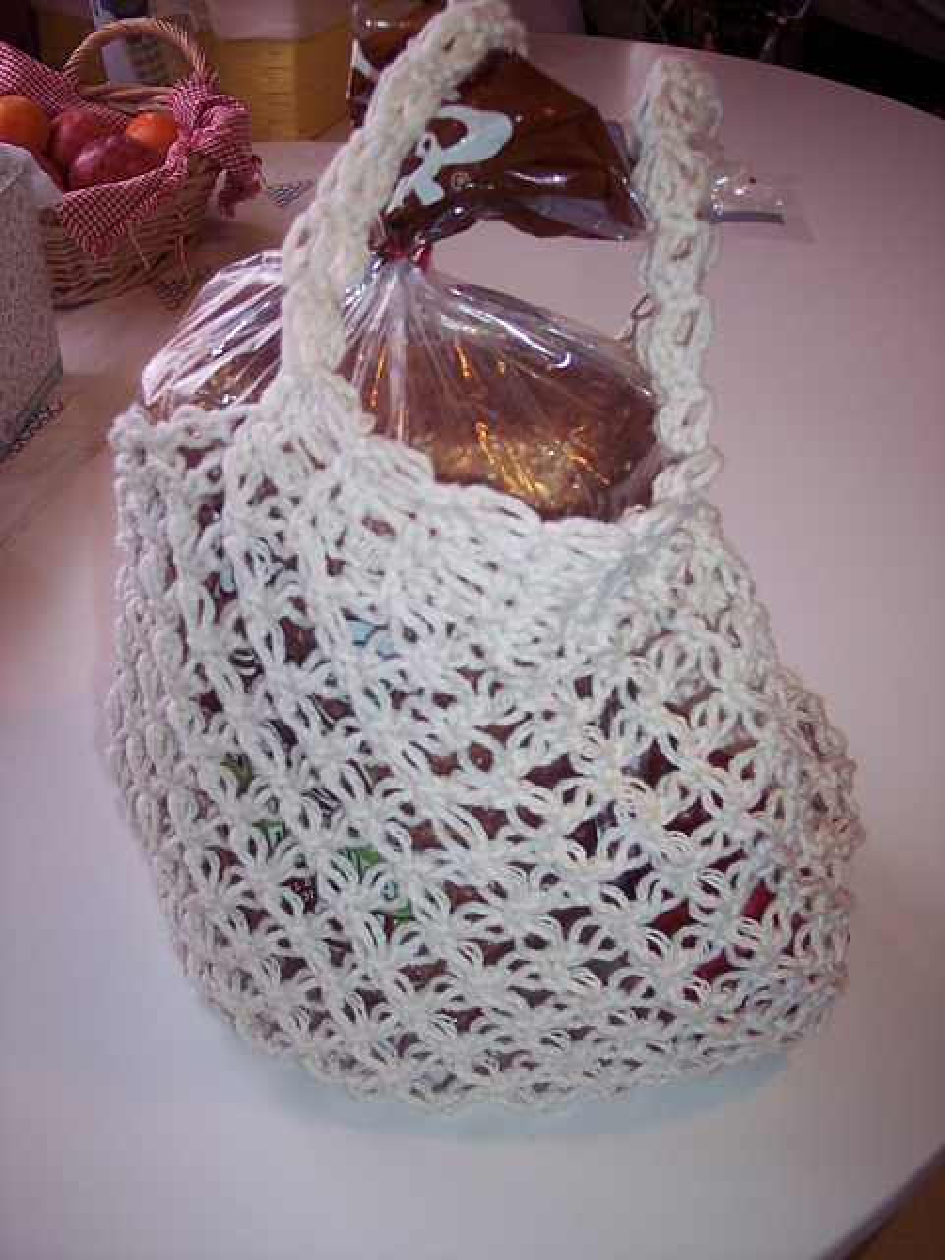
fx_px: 1420
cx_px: 472
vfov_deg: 47.9
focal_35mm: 39
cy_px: 630
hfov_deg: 36.8
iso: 140
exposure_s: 1/60
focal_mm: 8
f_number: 2.8
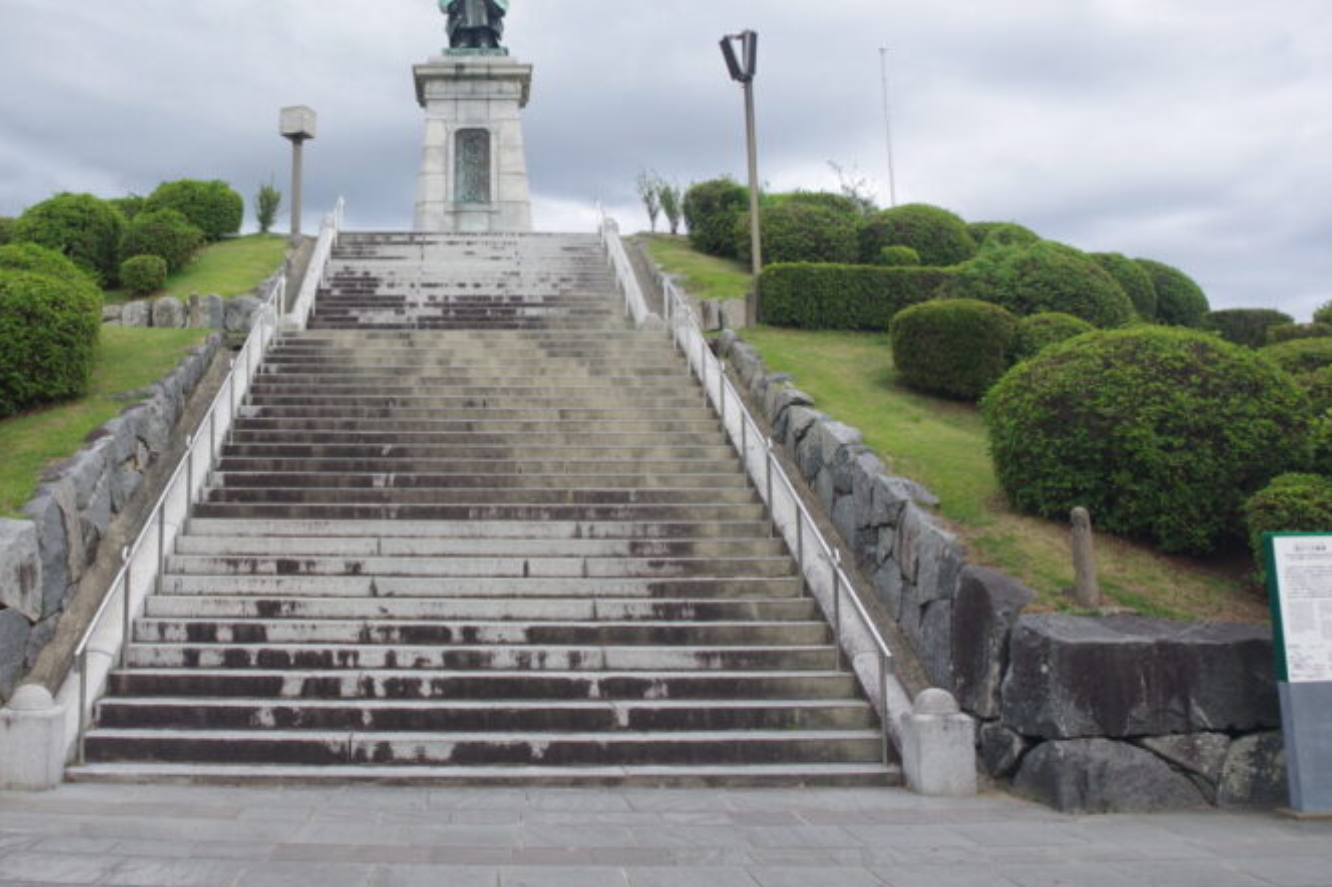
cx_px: 461
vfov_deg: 35.0
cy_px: 210
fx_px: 1368
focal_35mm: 37
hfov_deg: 51.1
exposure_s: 1/125
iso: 100
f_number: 6.3
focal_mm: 16
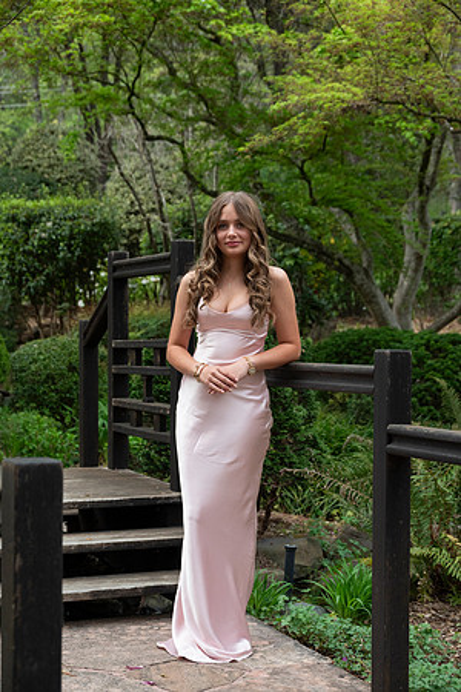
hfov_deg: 21.2
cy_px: 346
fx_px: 1229
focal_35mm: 64
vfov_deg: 31.4
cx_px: 230
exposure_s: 1/800
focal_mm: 64
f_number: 6
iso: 1250
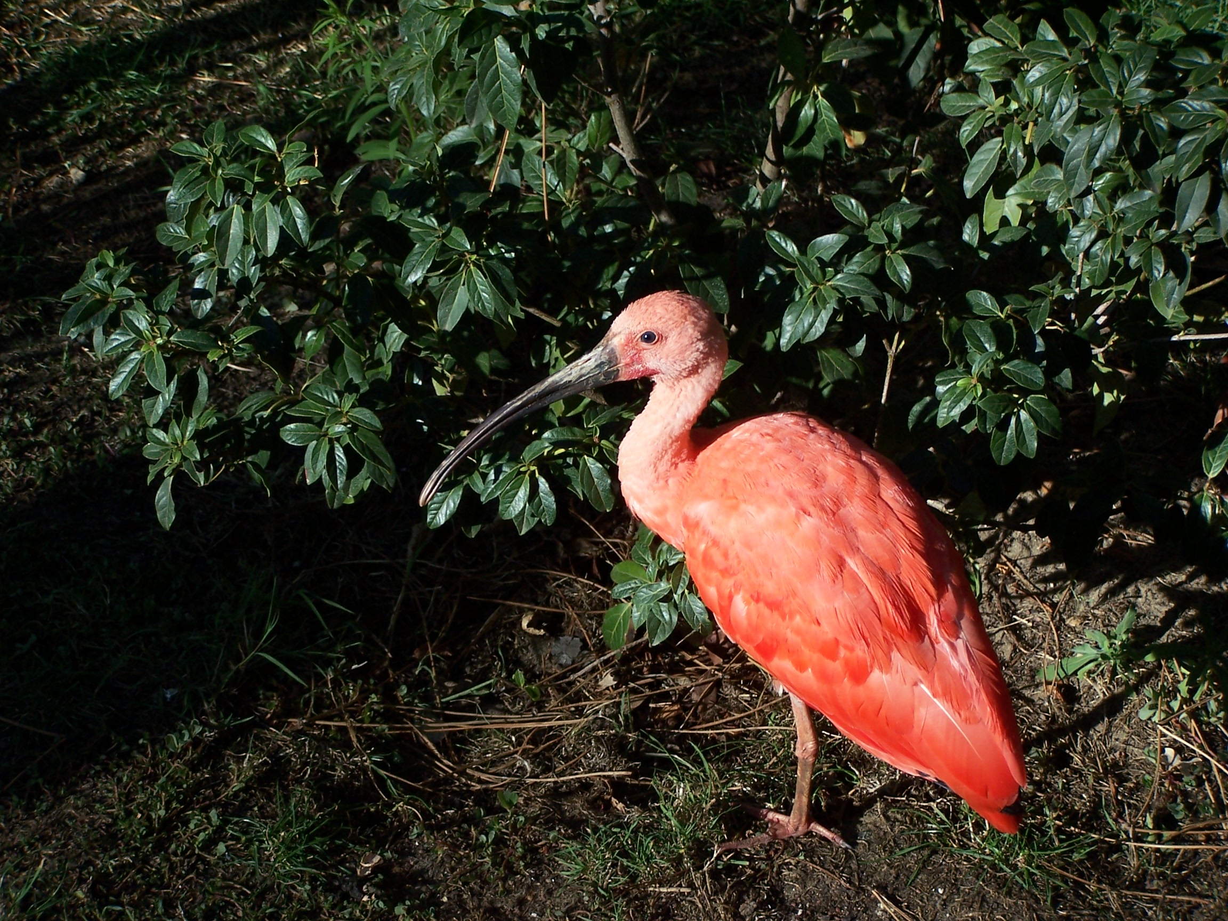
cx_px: 614
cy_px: 460
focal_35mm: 105
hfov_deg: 18.7
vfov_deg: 14.1
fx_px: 3725
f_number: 3.2
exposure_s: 1/500
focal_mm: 17.5
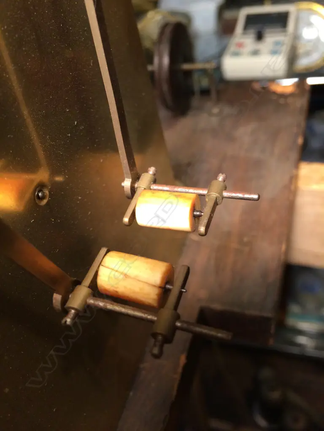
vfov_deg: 60.0
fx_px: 374
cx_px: 162
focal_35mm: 30
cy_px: 216
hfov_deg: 46.8
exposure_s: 1/30
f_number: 2.2
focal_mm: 4.12
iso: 250
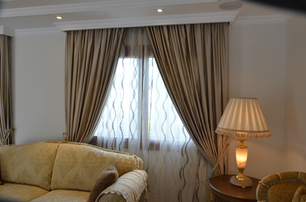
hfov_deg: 67.5
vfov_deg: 47.7
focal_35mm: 27
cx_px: 153
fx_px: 229
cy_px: 101
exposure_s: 1/13
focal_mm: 18
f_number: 10
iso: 500
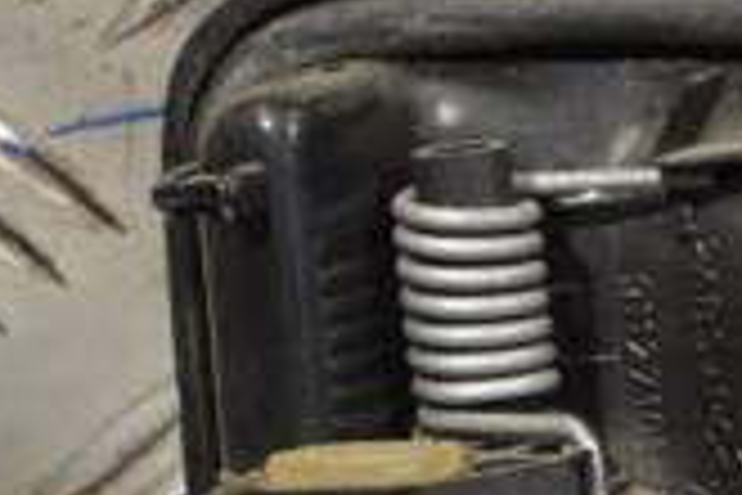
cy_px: 266
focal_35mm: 301
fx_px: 6200
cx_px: 823
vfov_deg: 4.6
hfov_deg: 6.8
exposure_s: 1/30
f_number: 5.6
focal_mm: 55
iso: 320
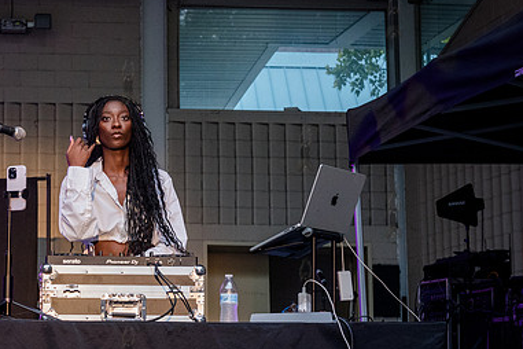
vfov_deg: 15.2
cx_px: 128
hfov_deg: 22.4
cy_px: 214
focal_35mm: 90
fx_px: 1307
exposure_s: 1/400
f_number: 4.5
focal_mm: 48
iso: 3200
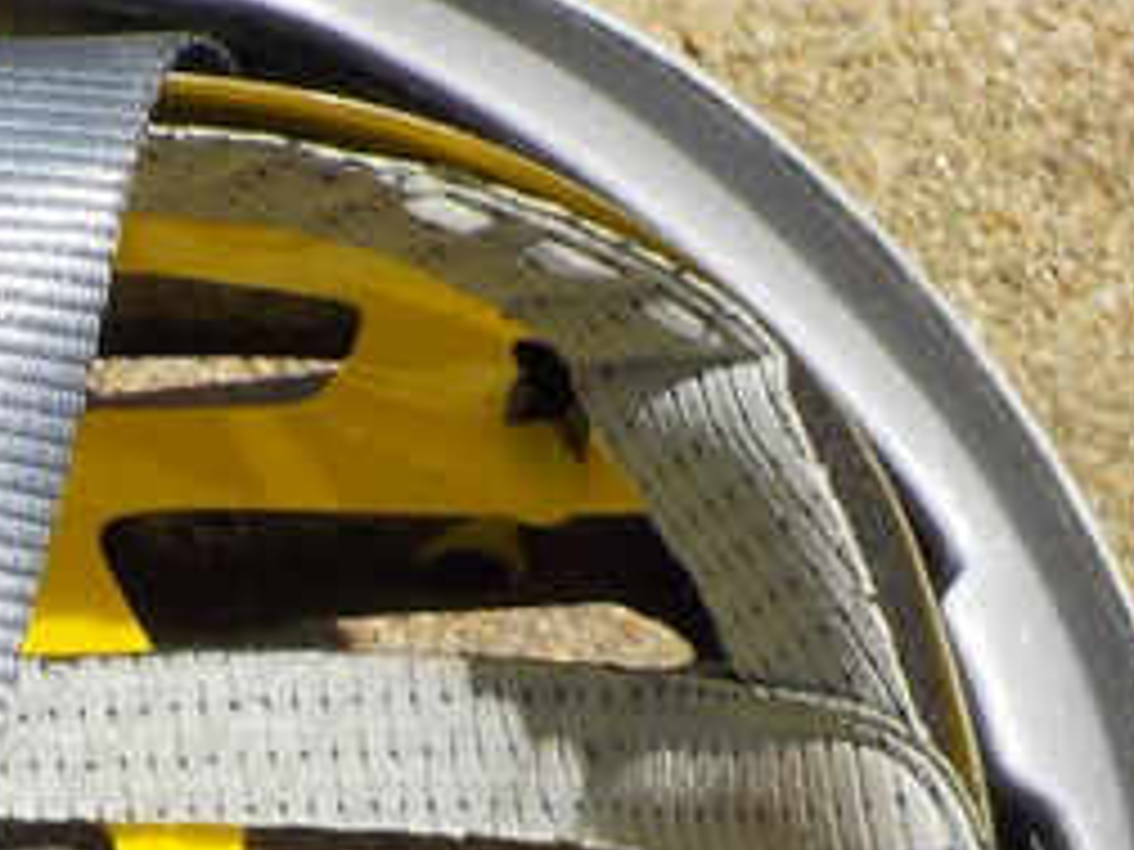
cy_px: 962
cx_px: -256
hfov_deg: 15.9
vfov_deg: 12.2
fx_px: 3898
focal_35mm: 119
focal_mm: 4.1
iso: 125
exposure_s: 1/1000
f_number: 3.3
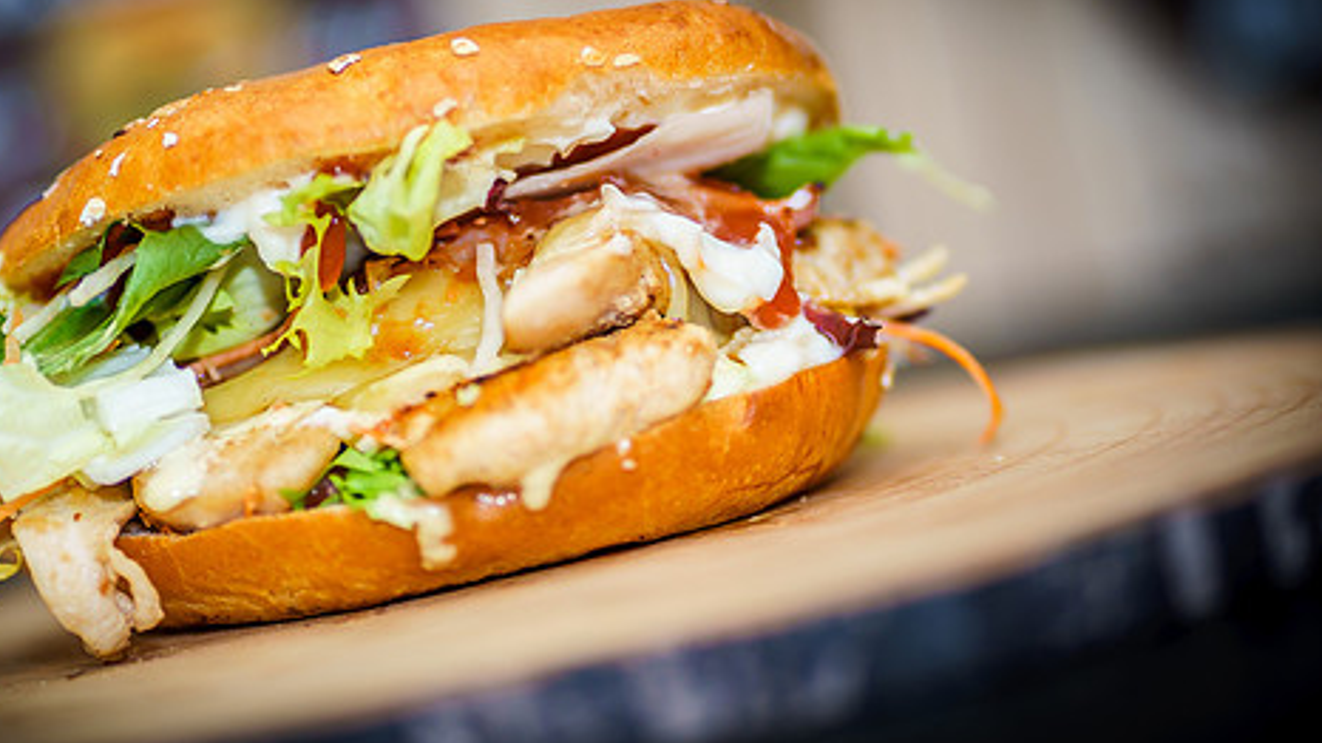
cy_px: 203
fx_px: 5468
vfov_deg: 7.8
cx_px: 588
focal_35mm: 156
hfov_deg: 13.8
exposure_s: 1/80
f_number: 1.8
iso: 100
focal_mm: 85
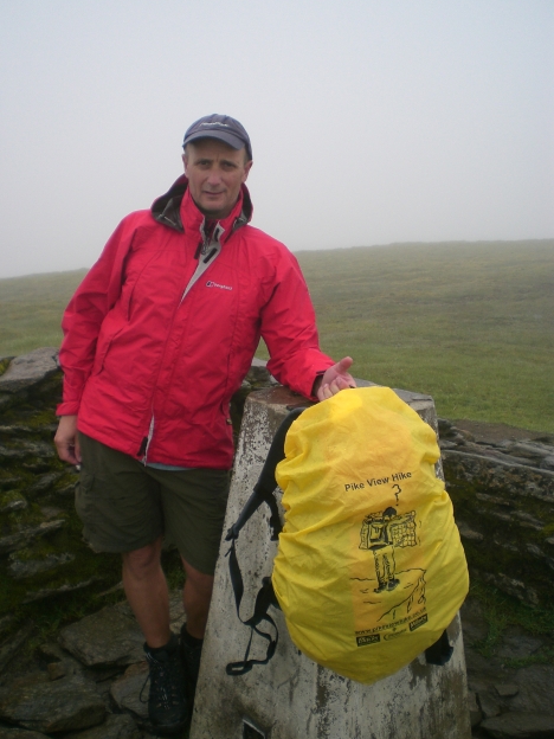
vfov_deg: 47.9
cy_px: 371
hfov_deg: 36.8
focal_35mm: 39
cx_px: 275
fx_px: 832
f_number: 3.1
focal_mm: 6.3
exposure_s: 1/250
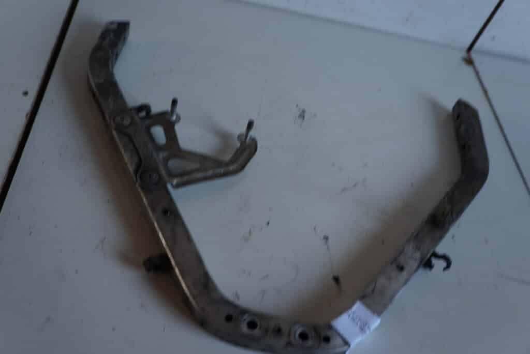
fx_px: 486
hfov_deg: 57.2
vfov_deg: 40.0
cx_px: 265
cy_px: 177
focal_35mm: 33
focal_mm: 22
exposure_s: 1/60
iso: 160
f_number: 4
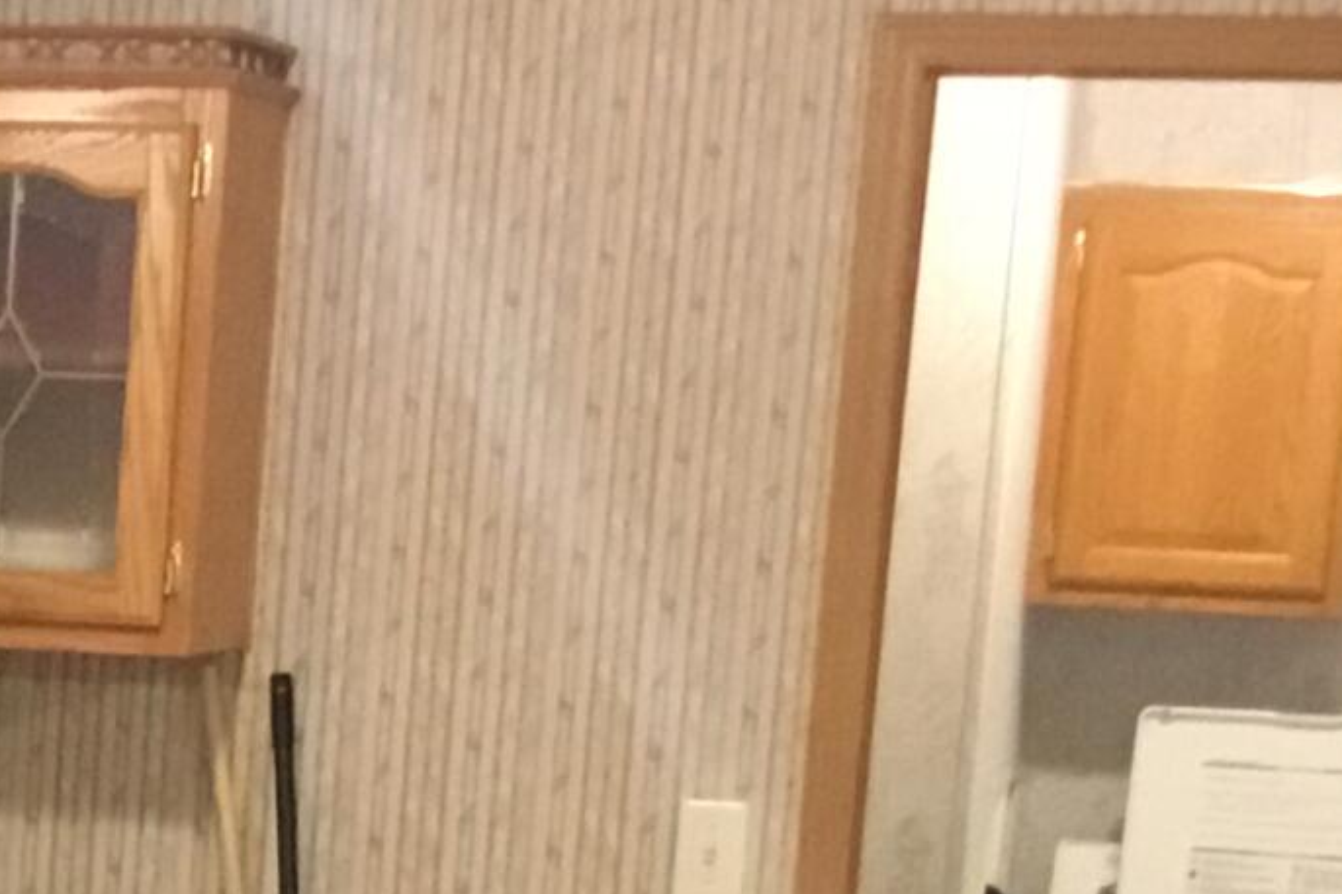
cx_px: -612
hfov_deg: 13.8
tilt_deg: -9.9
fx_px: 5255
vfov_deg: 9.4
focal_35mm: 141
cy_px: 1352
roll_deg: -2.1
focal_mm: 3.3
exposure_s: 1/15
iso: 200
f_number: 2.4
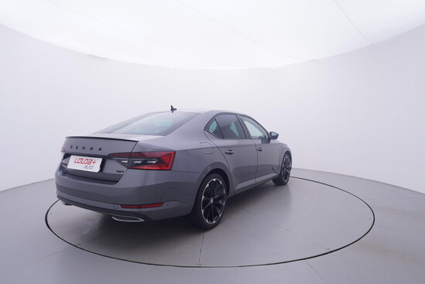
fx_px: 266
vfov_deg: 56.2
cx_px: 212
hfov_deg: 77.3
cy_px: 142
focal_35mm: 22
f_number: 5
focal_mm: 15
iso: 200
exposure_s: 1/80
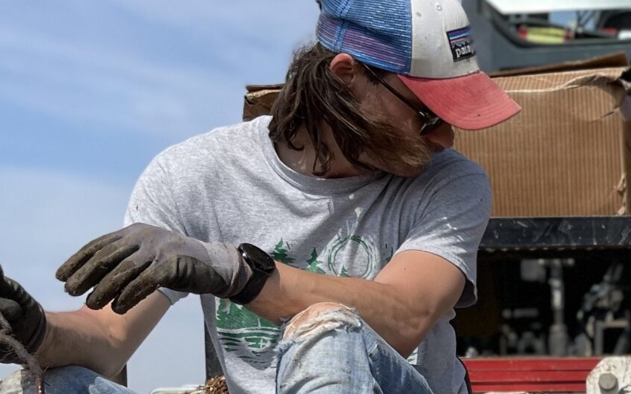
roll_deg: +1.1
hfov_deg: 23.6
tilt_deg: +1.6
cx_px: 667
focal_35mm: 83
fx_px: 1427
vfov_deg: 15.4
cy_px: 397
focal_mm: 5.1
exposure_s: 1/3663
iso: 50
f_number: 1.6
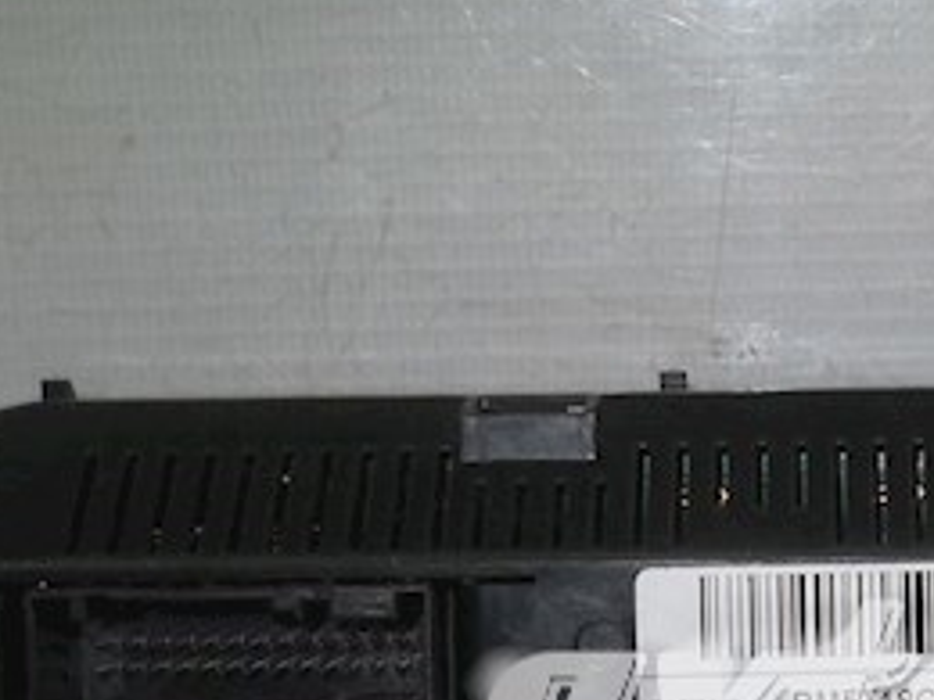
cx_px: 894
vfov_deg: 14.4
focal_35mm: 101
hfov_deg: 19.0
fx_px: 2725
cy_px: 700
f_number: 5.5
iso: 80
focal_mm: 6.72
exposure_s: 1/30
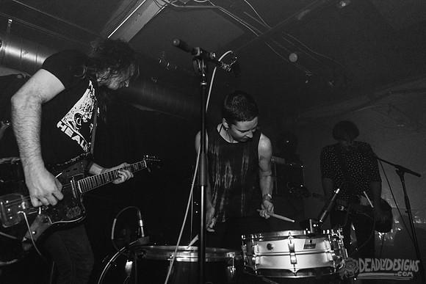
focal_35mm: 24
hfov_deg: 73.7
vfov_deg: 53.2
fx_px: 284
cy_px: 142
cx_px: 213
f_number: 3.2
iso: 2000
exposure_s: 1/40
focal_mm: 24
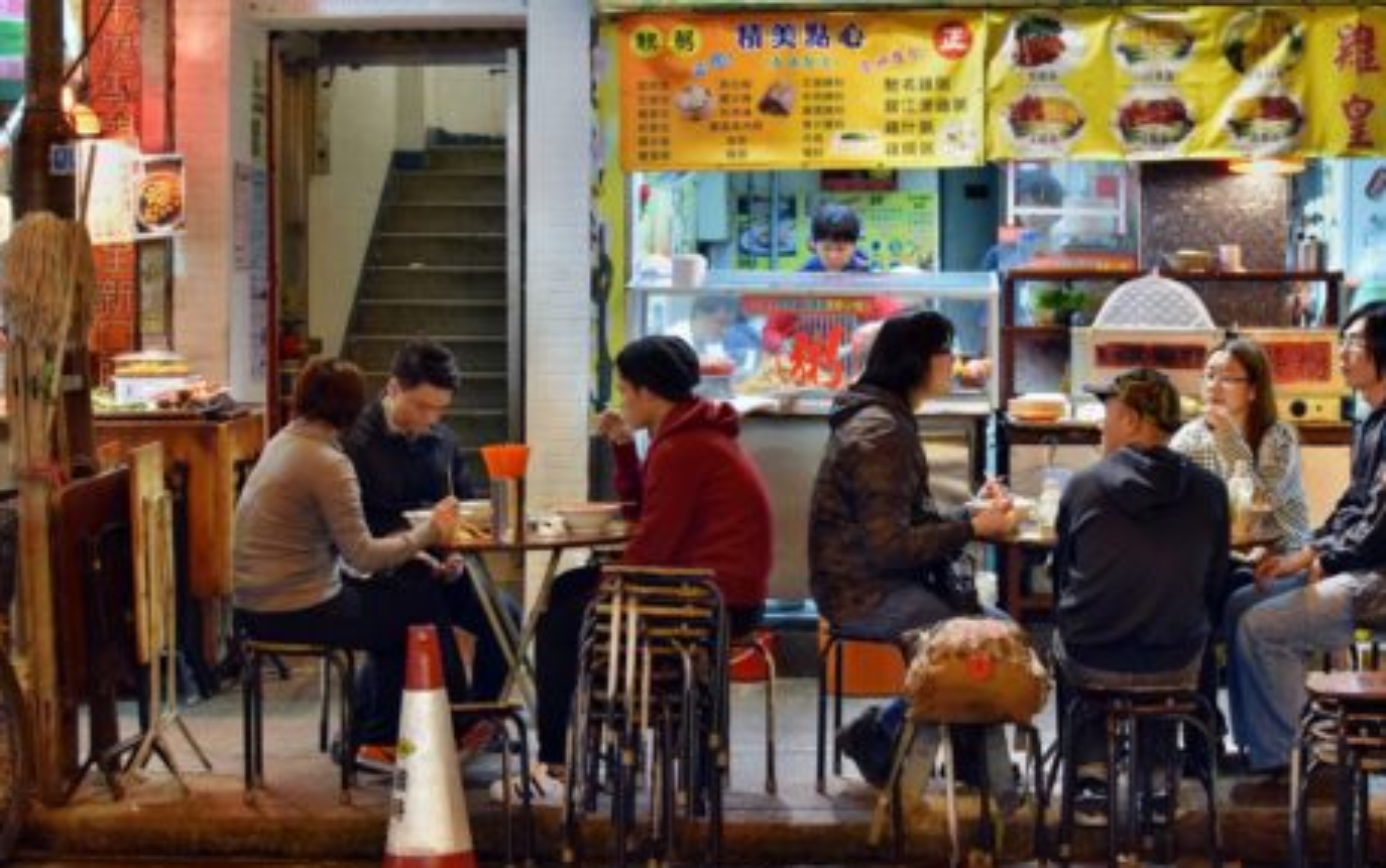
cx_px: 720
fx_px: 2824
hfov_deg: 27.6
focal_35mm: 75
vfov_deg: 17.5
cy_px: 343
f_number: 4
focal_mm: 35
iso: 800
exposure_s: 1/60
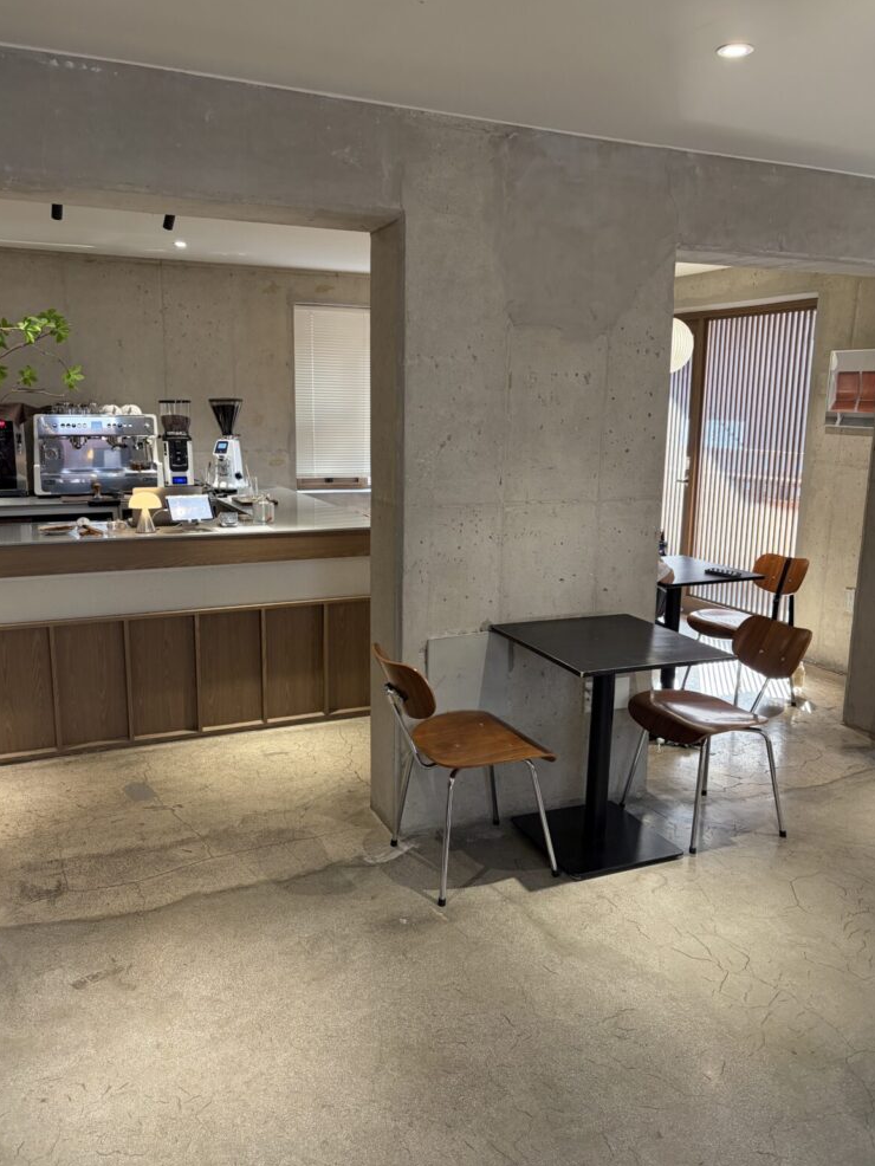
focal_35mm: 27
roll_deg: -0.4
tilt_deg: -10.3
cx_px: 428
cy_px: 583
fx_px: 910
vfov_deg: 65.3
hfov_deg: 51.4
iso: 125
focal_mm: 5.96
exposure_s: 1/60
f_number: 1.6
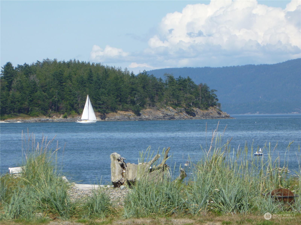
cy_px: 112
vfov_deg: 6.6
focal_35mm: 224
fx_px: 1948
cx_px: 150
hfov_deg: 8.8
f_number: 5.9
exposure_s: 1/320
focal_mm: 40
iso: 80
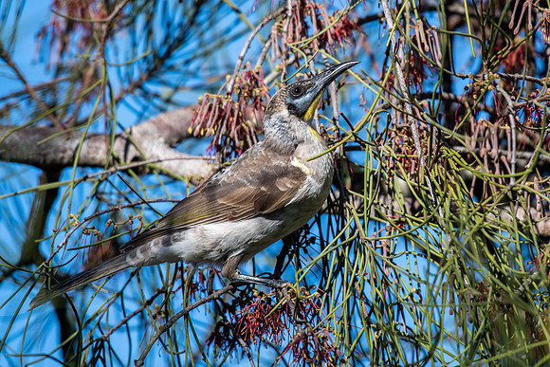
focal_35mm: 754
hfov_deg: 2.7
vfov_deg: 1.8
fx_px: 11522
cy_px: 160
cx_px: 293
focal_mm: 500
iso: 280
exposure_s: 1/1250
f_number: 5.6
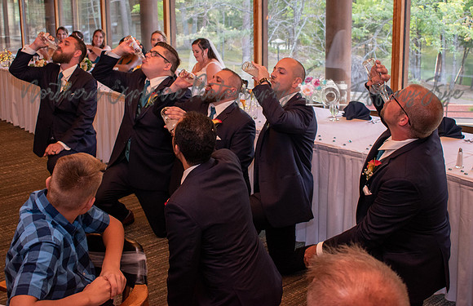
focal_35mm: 45
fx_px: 590
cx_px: 235
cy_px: 109
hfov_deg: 43.7
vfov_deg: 28.9
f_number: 4.5
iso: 800
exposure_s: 1/80
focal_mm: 24
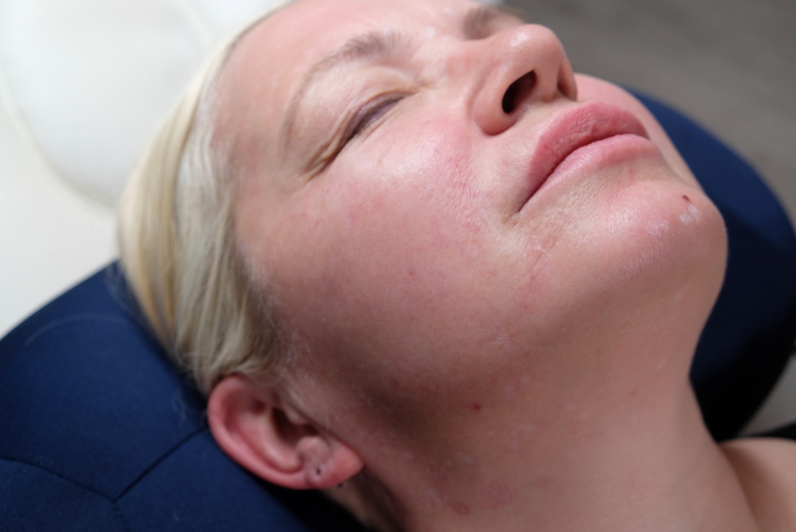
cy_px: 266
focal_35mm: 51
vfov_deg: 26.5
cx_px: 398
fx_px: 1128
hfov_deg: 38.9
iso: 200
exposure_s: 1/38
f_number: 5
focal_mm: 34.3
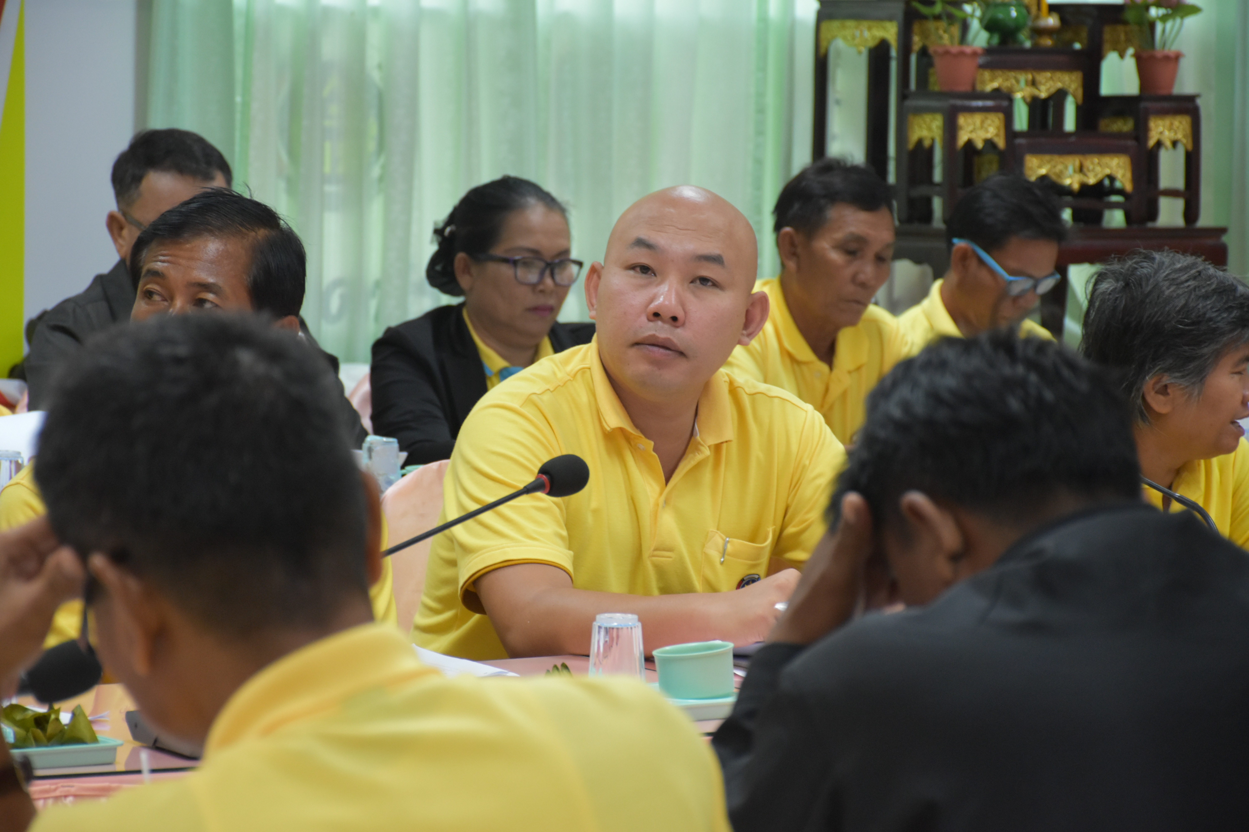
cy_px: 416
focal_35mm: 142
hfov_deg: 14.4
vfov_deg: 9.6
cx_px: 624
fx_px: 4944
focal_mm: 95
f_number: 5.3
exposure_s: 1/60
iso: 1800
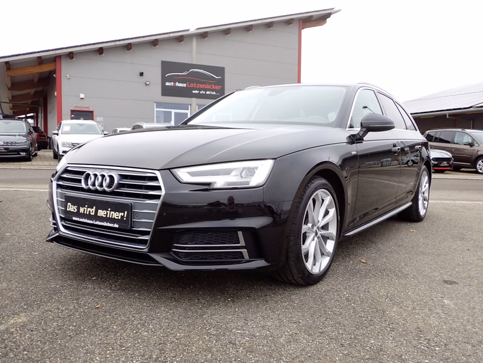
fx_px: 446
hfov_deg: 56.8
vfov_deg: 44.2
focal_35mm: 32
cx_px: 242
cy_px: 182
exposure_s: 1/200
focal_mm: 5.79
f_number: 2.4
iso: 100
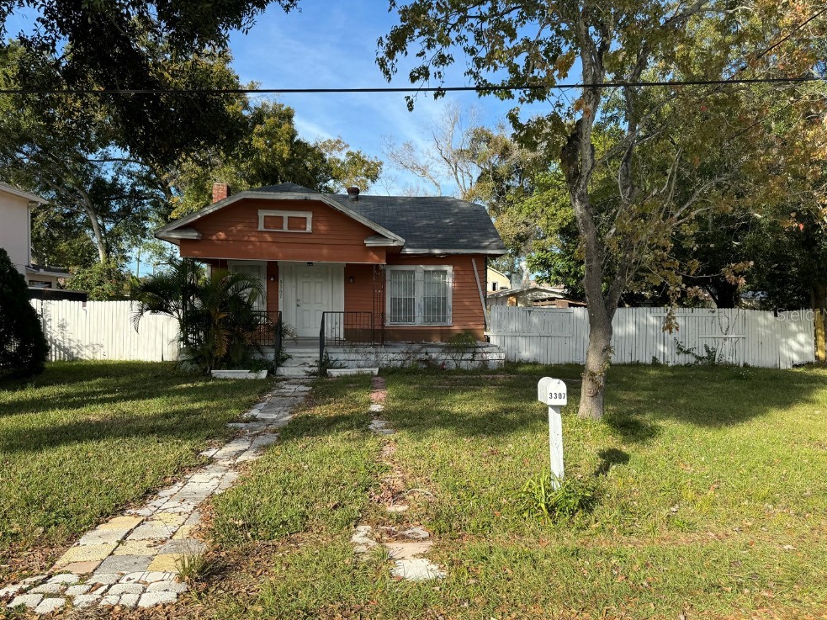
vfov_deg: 54.9
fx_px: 597
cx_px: 425
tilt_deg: -1.1
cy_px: 314
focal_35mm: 25
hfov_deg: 69.4
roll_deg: -1.0
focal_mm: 6.86
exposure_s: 1/2604
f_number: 1.78
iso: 80
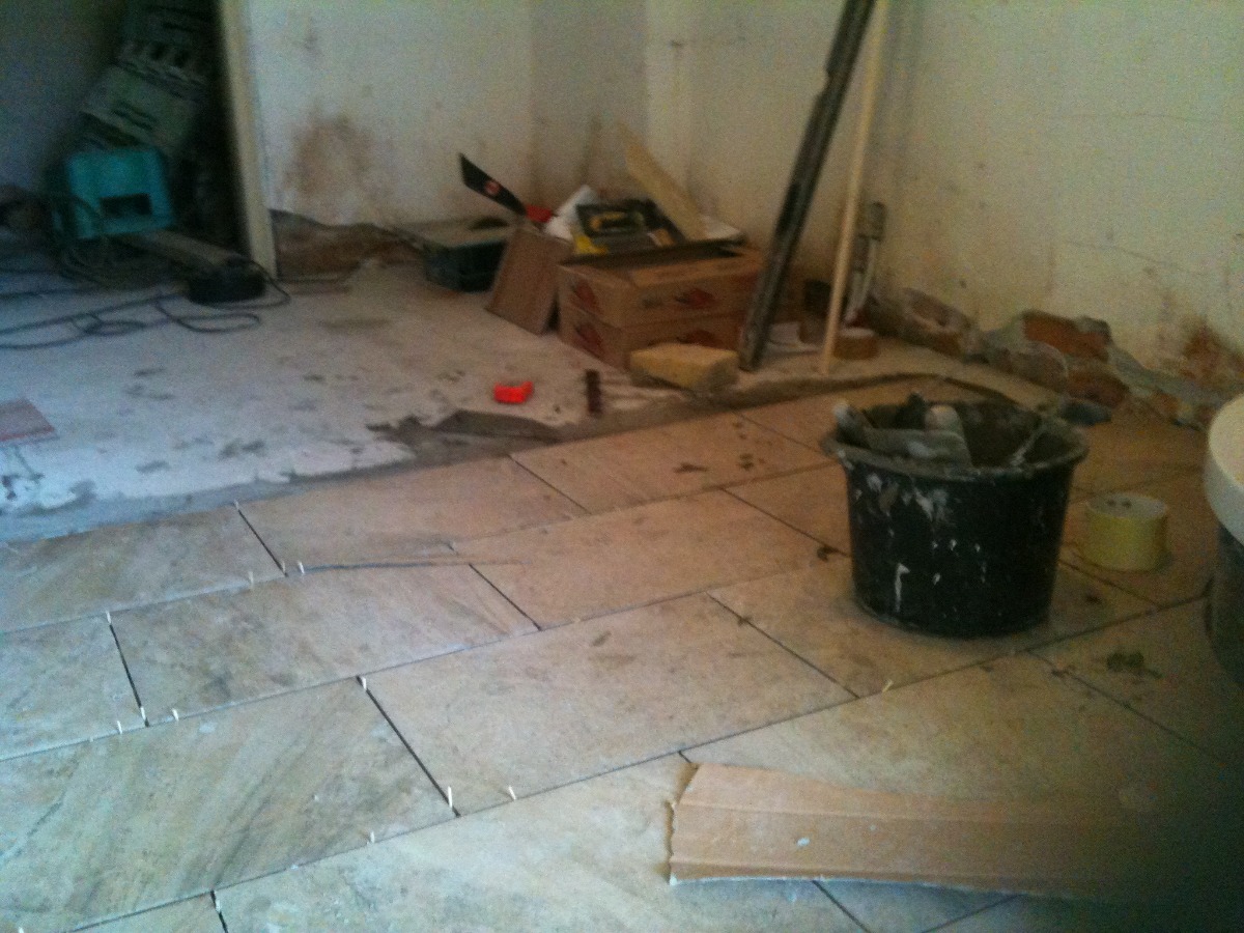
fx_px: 1258
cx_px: 622
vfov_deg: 40.7
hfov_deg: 52.6
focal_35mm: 35
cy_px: 466
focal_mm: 3.85
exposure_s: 1/15
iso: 400
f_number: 2.8
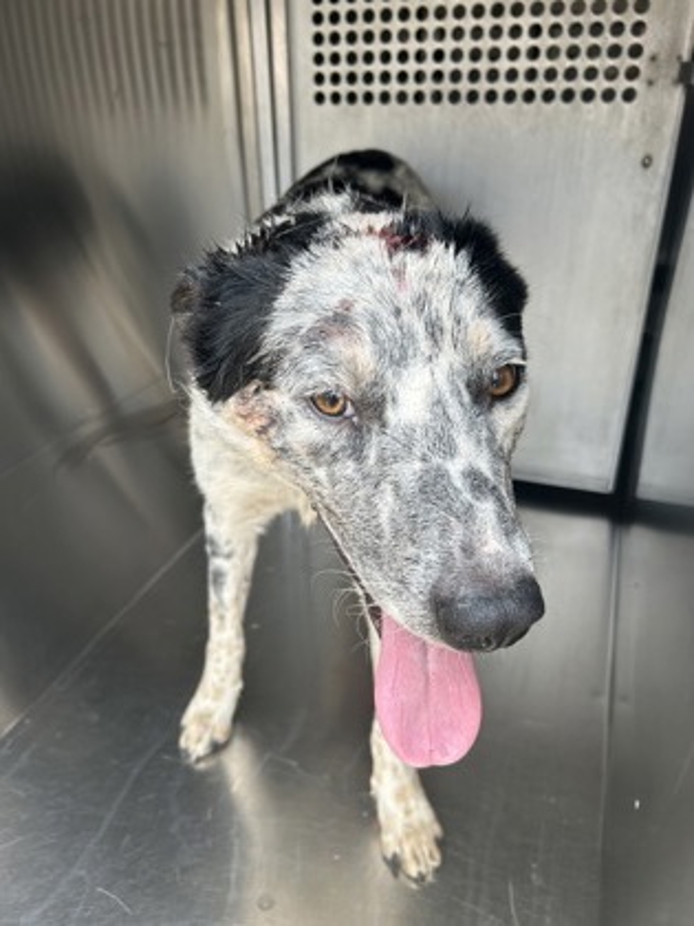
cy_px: 463
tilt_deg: -26.6
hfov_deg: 53.1
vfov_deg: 67.3
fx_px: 695
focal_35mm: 26
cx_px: 347
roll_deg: -0.9
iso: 50
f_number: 1.5
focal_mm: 5.7
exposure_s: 1/342
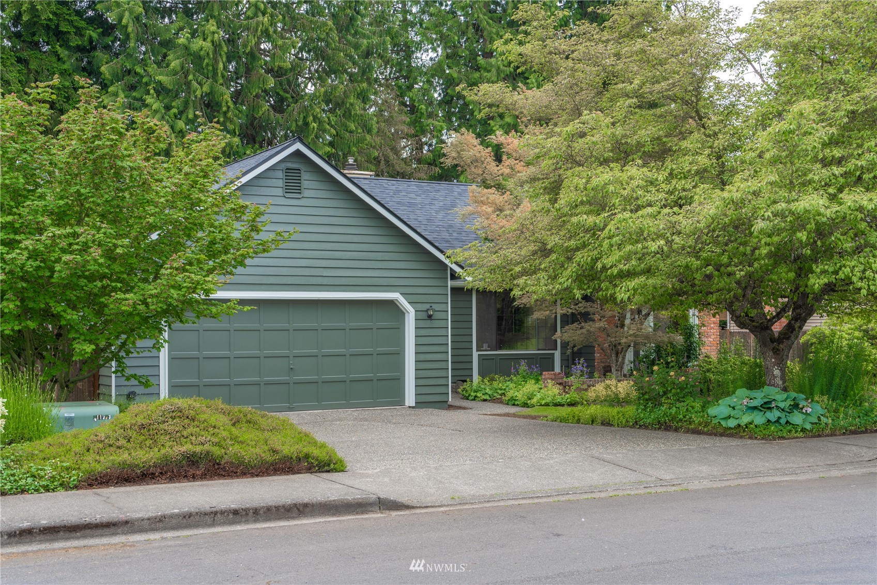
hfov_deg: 42.7
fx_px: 1120
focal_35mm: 46
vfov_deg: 29.2
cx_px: 438
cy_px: 292
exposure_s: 1/60
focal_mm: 46
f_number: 7.1
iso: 100
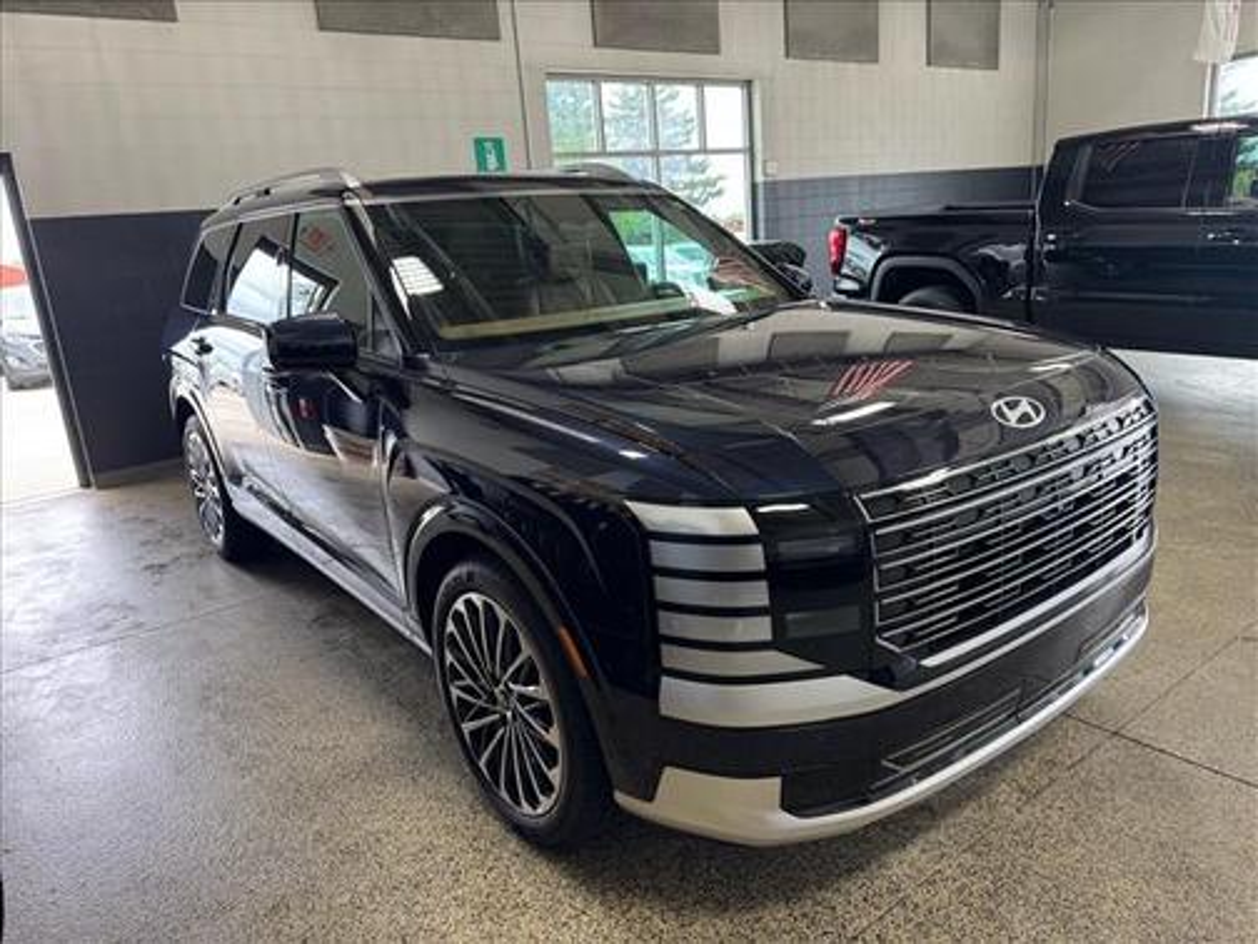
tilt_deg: -14.3
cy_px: 472
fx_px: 872
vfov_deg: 56.8
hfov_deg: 71.6
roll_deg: +3.4
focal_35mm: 24
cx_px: 629
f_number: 1.78
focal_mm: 6.76
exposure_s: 1/120
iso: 160
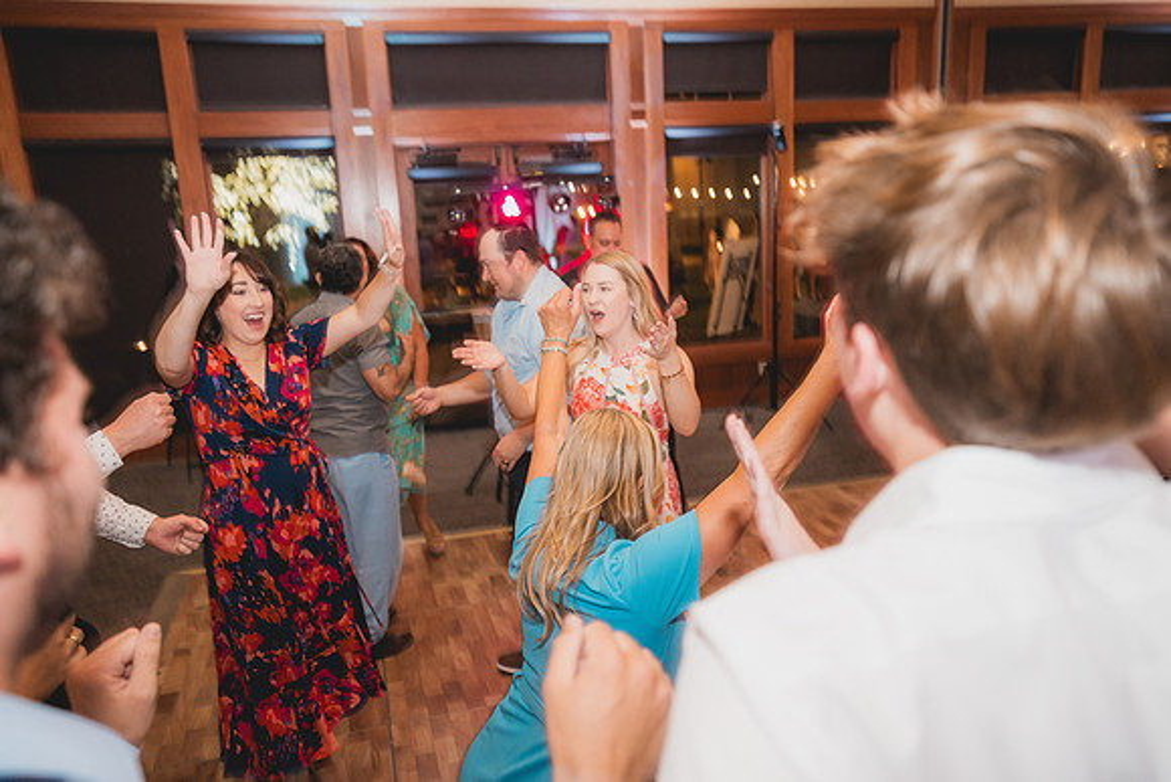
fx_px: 911
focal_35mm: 28
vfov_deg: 46.4
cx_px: 586
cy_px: 391
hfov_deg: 65.5
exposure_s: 1/40
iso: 2500
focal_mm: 28
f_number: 2.8
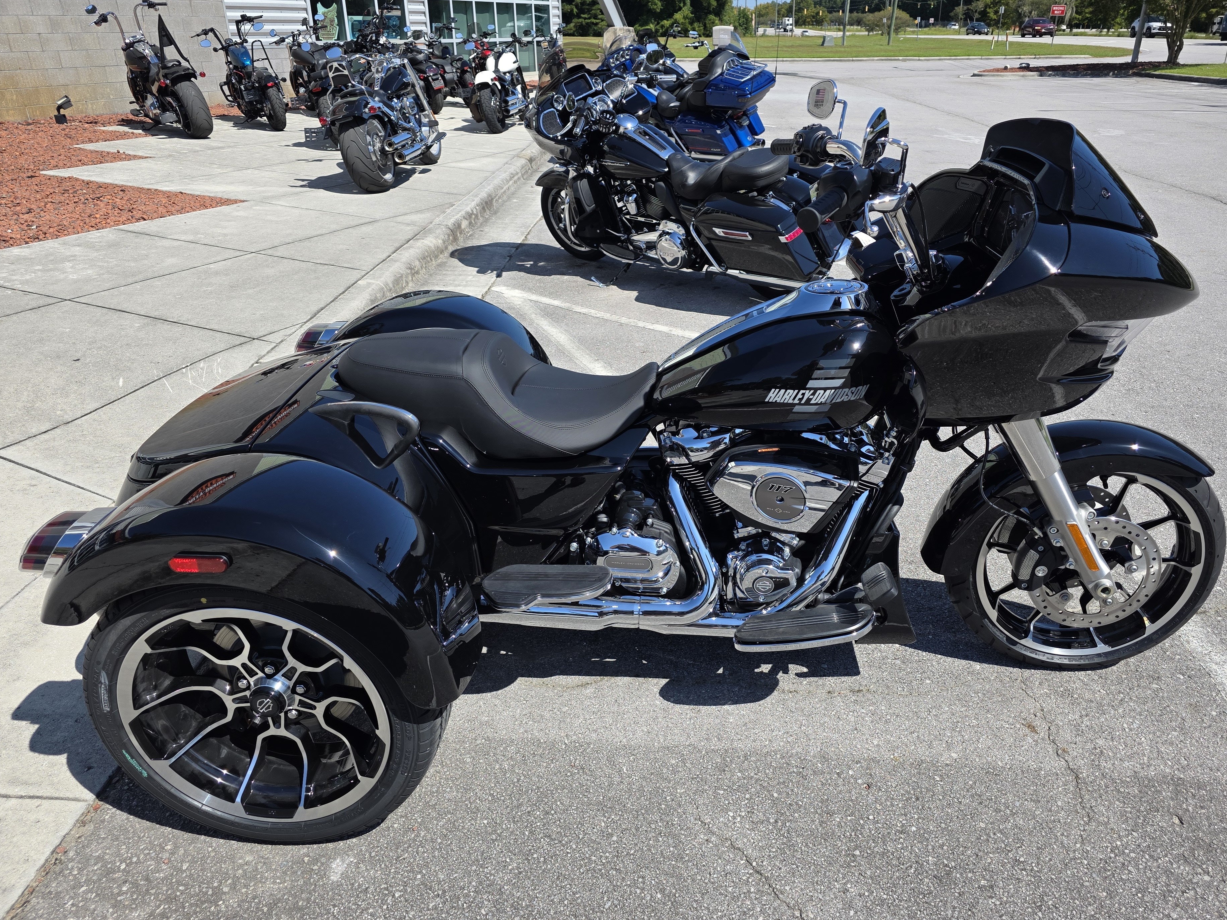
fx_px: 886
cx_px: 658
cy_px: 457
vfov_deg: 54.9
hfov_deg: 69.3
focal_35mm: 25
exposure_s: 1/4766
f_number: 1.7
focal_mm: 6.3
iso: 80
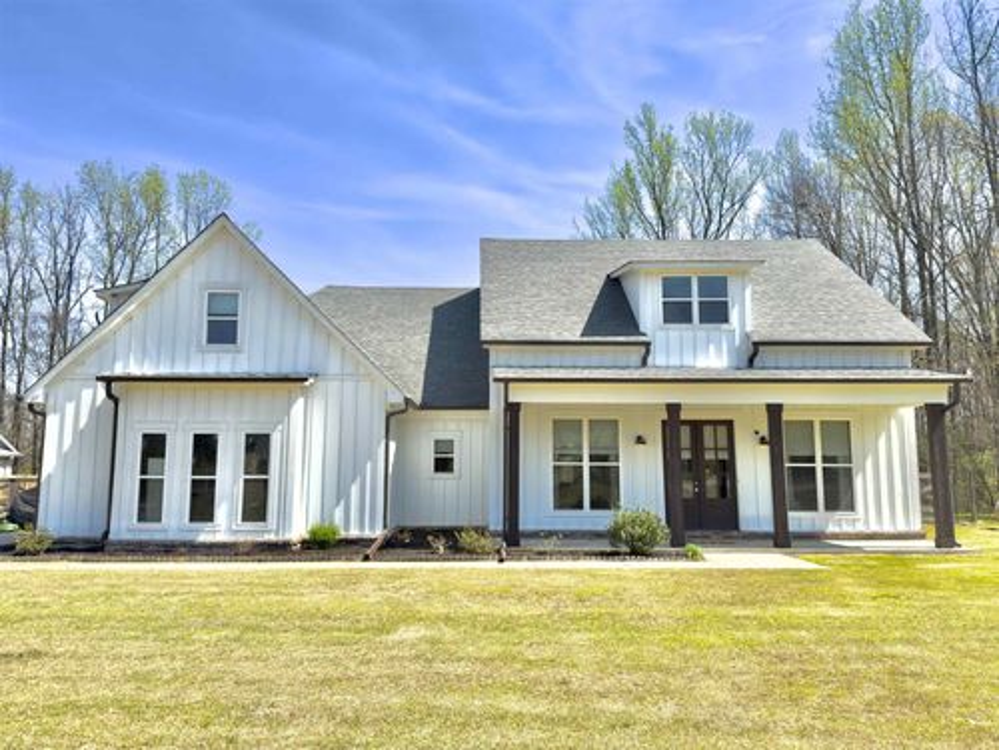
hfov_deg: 69.4
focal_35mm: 25
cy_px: 375
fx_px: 721
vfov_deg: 54.9
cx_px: 500
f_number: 1.78
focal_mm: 6.76
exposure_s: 1/4386
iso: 80
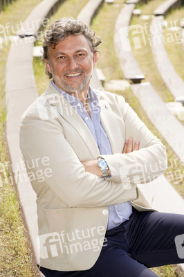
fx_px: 753
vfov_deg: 20.8
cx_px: 92
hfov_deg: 13.9
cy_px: 138
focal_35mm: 98
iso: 100
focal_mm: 98
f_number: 7.1
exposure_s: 1/60
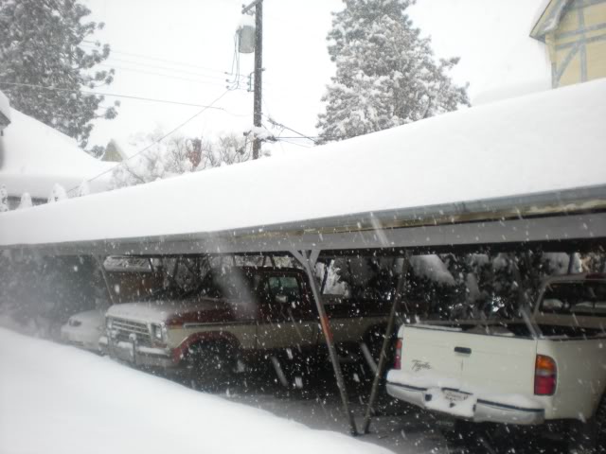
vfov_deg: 37.7
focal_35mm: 38
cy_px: 227
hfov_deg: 49.0
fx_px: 665
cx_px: 303
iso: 101
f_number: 3.1
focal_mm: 6.3
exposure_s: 1/124
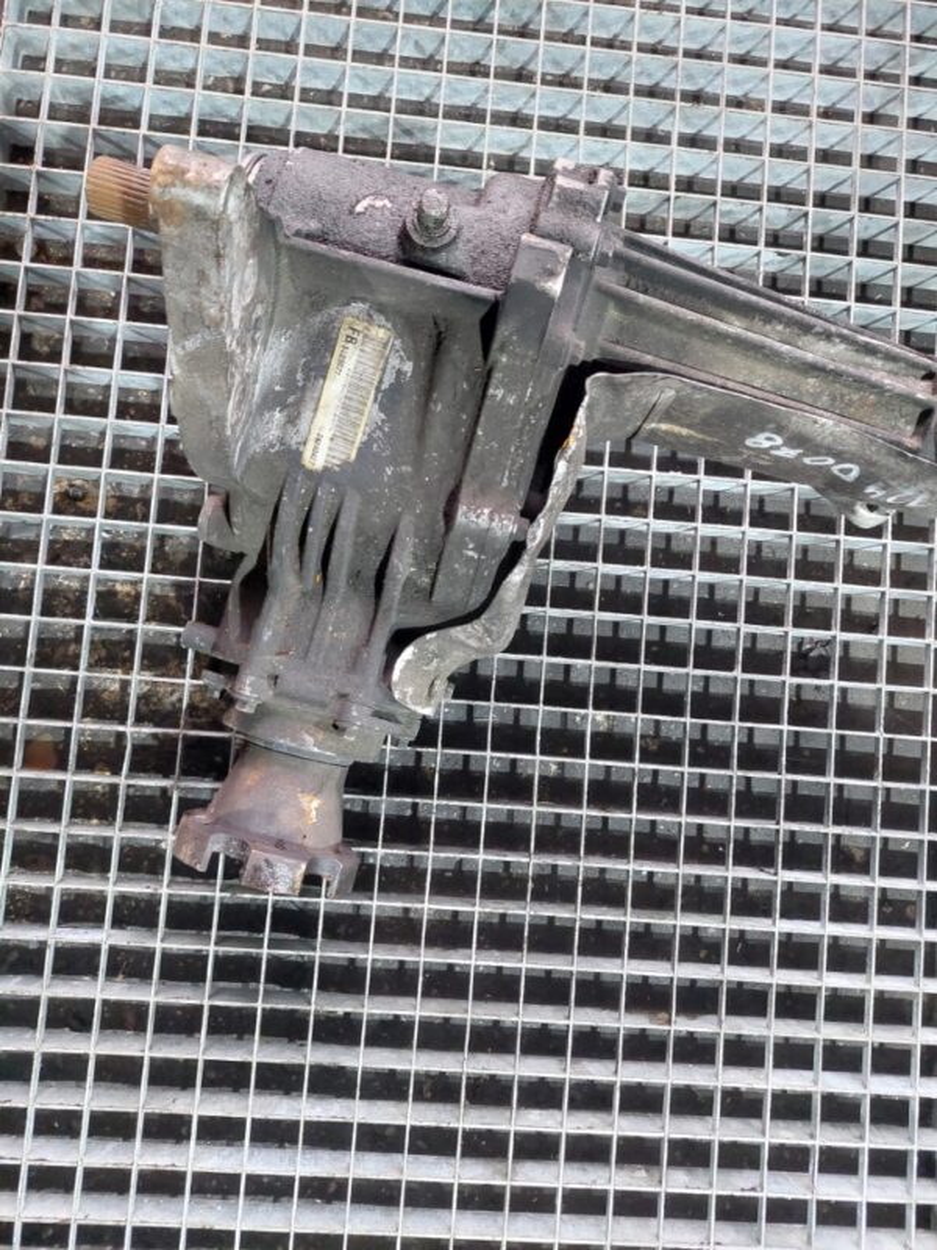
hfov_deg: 54.9
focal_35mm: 25
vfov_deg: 69.4
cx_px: 468
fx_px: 902
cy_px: 625
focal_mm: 5.23
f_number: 1.8
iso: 500
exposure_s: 1/25
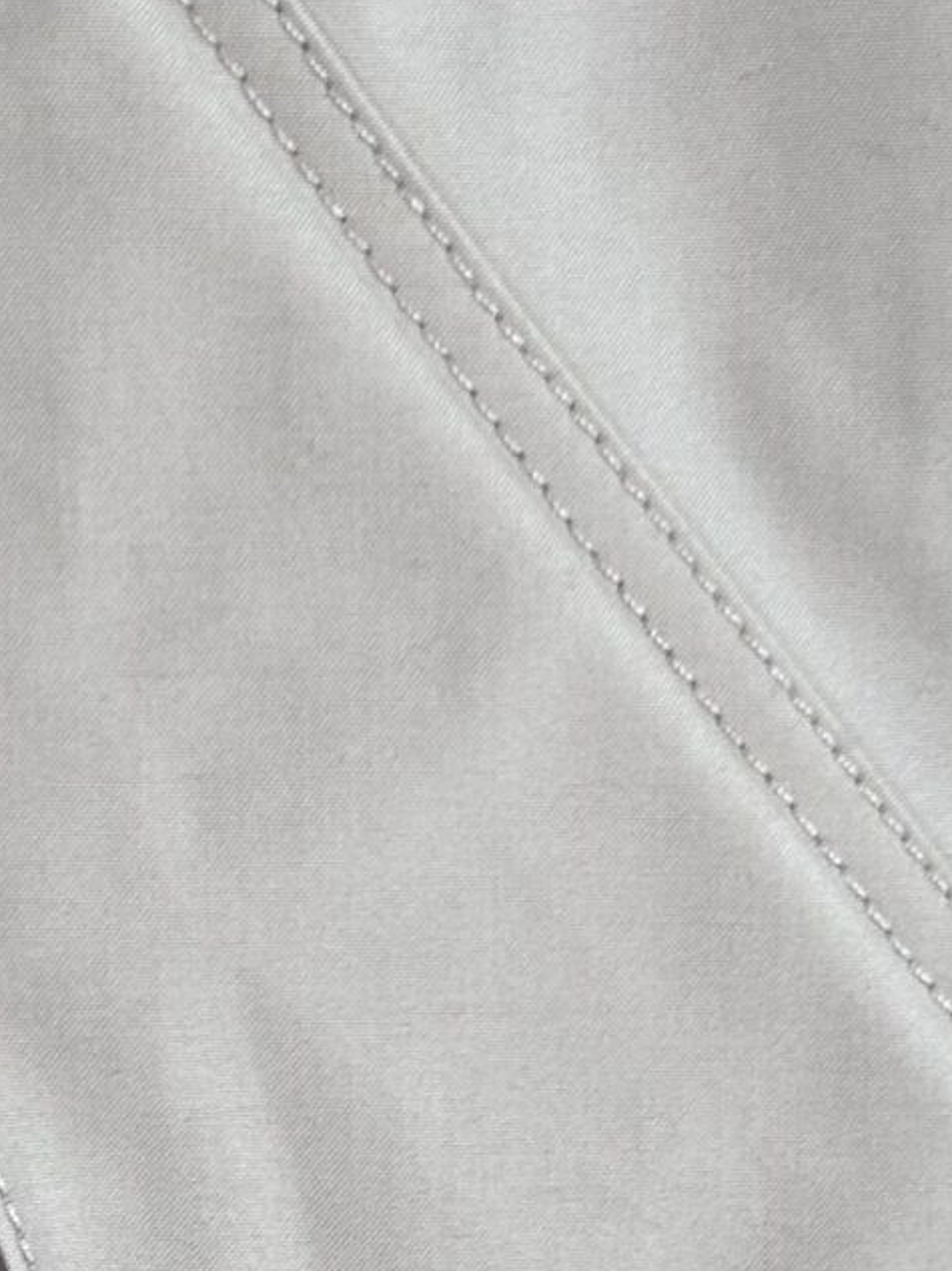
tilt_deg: -15.7
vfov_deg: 18.4
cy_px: 1163
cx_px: 553
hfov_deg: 14.1
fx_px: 3853
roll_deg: -1.2
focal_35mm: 105
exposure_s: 1/121
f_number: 1.5
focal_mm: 5.7
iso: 125
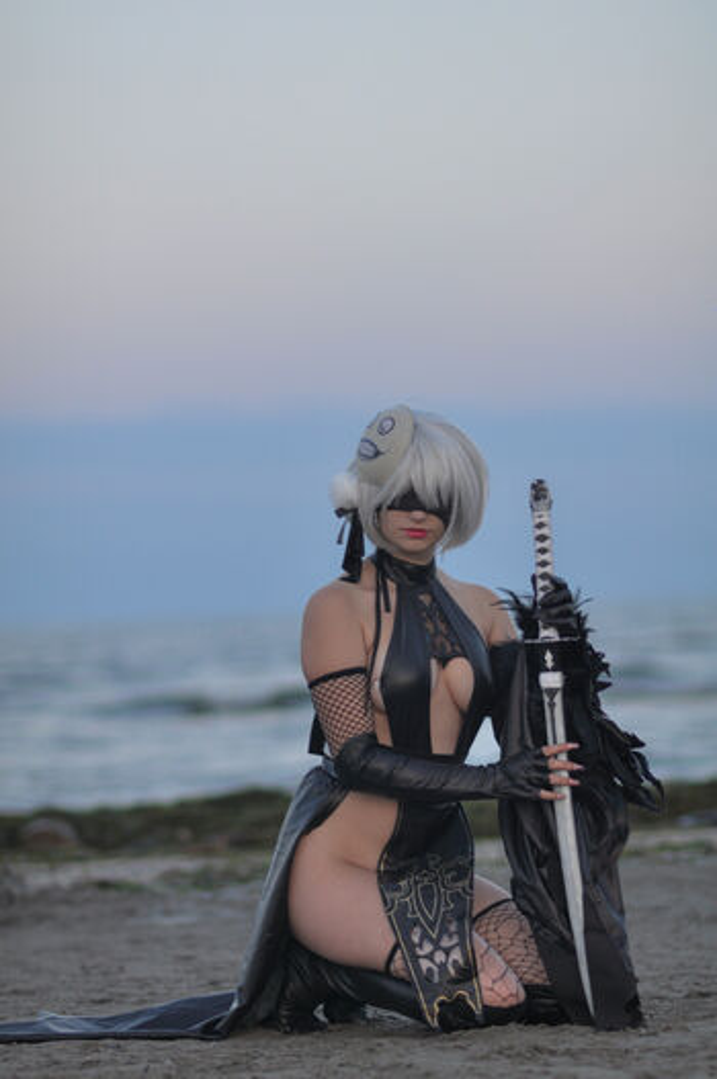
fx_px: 3819
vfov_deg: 16.1
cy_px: 540
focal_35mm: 128
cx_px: 358
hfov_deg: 10.7
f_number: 1.8
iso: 160
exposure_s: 1/320
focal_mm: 85
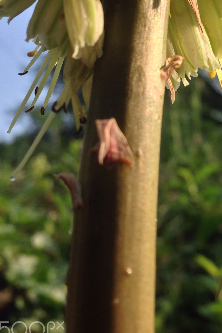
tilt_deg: +25.8
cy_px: 94
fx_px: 537
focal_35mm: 58
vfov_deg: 34.0
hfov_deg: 22.9
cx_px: 188
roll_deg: -0.2
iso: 50
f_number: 2.4
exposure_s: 1/661
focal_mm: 4.12
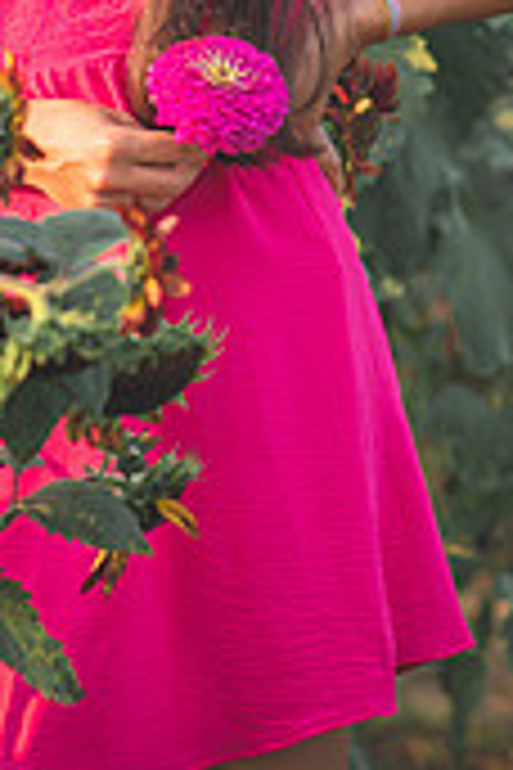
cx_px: 176
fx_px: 4788
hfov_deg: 6.1
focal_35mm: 224
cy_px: -149
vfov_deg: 9.1
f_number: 2.8
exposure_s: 1/640
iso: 100
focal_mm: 85
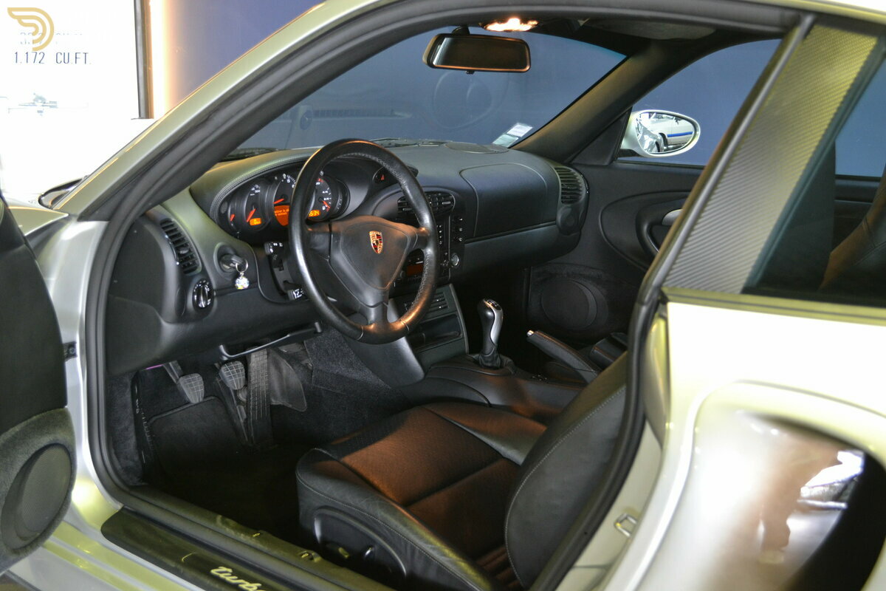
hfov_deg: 49.6
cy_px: 296
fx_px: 960
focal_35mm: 39
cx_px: 443
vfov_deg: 34.2
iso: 900
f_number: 4.2
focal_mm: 26
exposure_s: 1/15
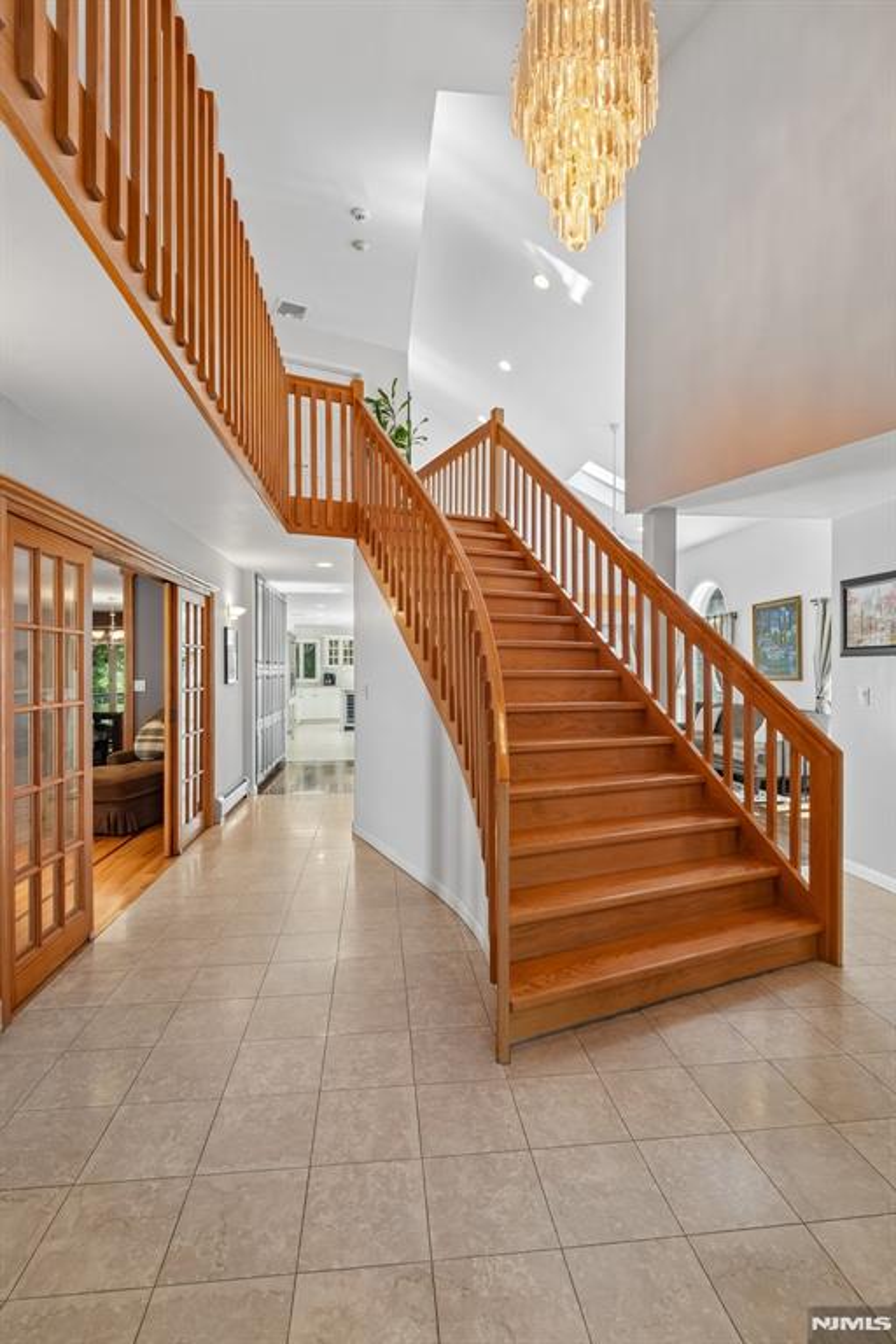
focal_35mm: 16
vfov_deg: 96.7
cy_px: 672
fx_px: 597
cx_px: 448
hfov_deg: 73.7
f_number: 8
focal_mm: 16
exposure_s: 1/10
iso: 400
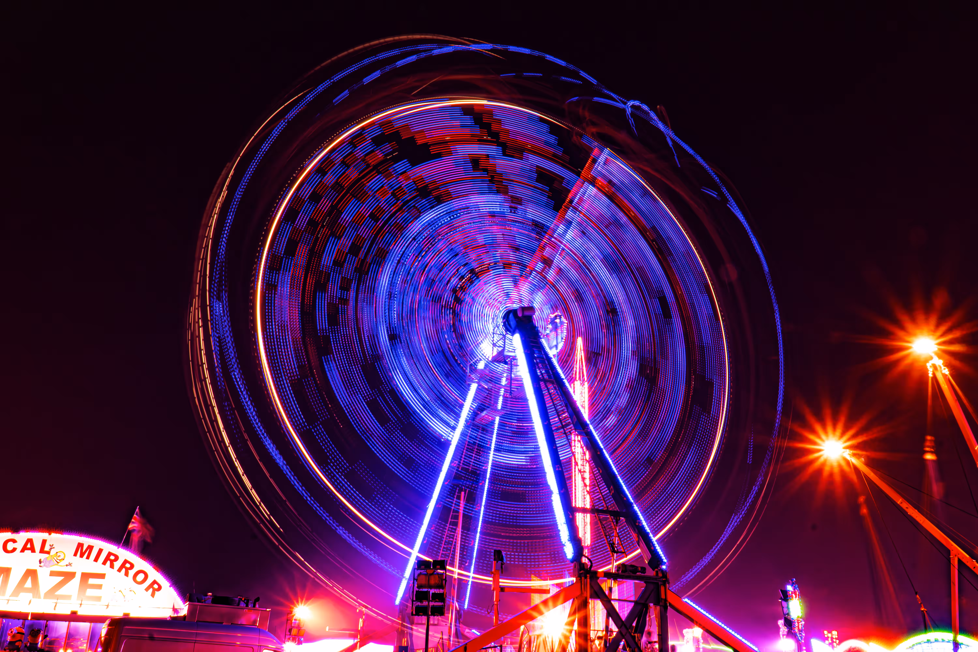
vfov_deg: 41.7
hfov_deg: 59.5
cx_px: 489
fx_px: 856
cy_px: 326
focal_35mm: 32
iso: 100
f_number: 22
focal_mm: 21
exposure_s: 20
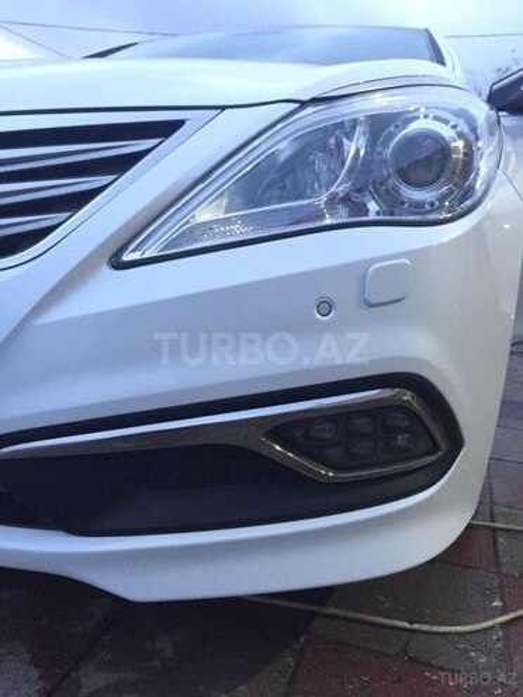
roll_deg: -6.4
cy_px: 348
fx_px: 584
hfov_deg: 48.2
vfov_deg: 61.7
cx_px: 262
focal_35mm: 29
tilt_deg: -14.7
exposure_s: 1/25
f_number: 2.2
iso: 250
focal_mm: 4.15
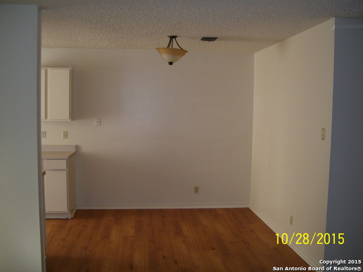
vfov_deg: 38.7
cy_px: 136
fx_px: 388
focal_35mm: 37
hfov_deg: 50.1
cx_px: 182
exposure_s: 1/60
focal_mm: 6
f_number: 2.7
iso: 80
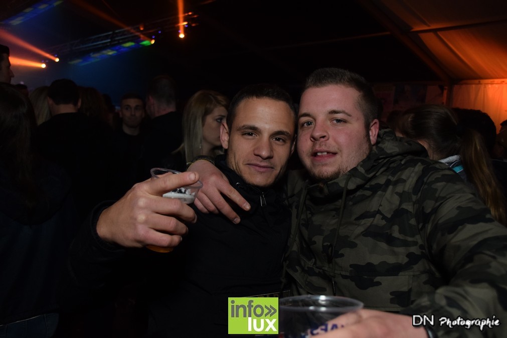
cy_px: 169
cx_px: 254
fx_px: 444
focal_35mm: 32
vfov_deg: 41.7
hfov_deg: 59.5
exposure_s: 1/60
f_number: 3.5
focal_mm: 21
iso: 1600
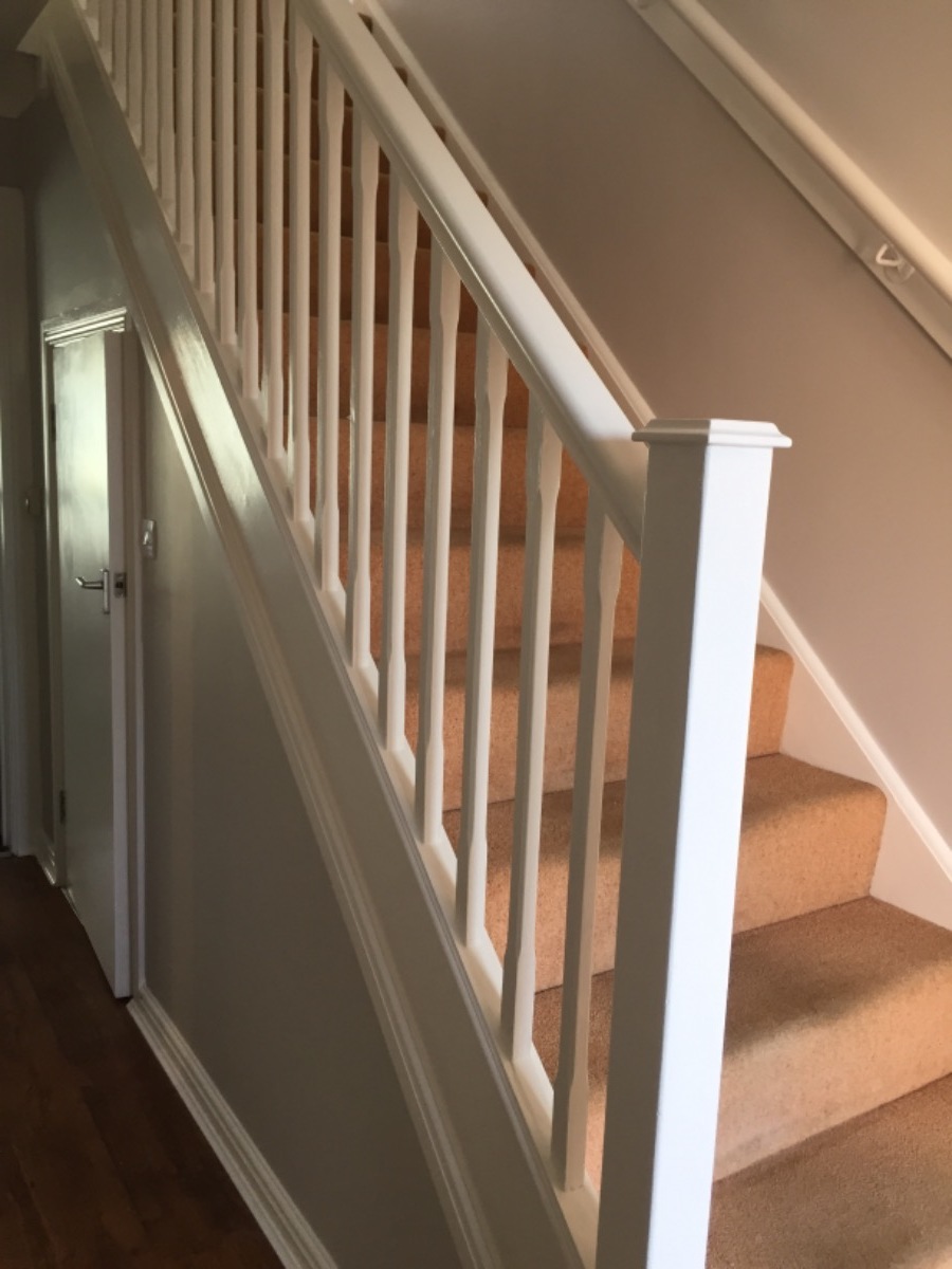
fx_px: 1063
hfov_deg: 48.2
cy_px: 634
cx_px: 476
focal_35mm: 29
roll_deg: -2.0
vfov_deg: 61.7
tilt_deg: -9.7
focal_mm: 4.15
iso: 40
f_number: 2.2
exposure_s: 1/33
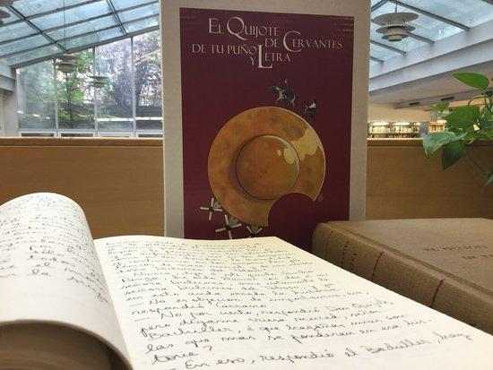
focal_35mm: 31
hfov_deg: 58.3
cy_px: 185
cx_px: 246
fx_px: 442
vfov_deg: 45.5
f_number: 2.4
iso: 64
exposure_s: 1/33
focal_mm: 3.3
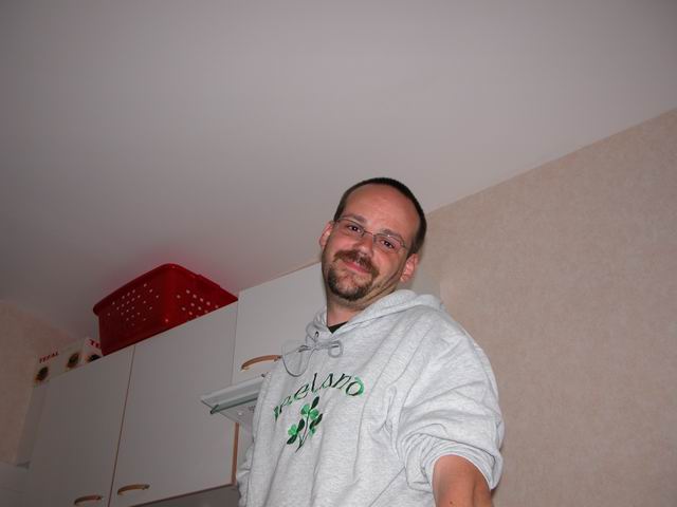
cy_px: 254
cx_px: 338
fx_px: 685
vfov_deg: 40.7
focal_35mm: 35
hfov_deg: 52.6
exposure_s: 1/60
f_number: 2.8
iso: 100
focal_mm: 8.9
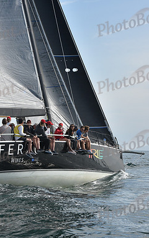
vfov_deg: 19.3
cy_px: 119
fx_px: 700
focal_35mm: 108
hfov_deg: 12.1
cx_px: 65
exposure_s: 1/1000
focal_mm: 70
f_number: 9
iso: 320
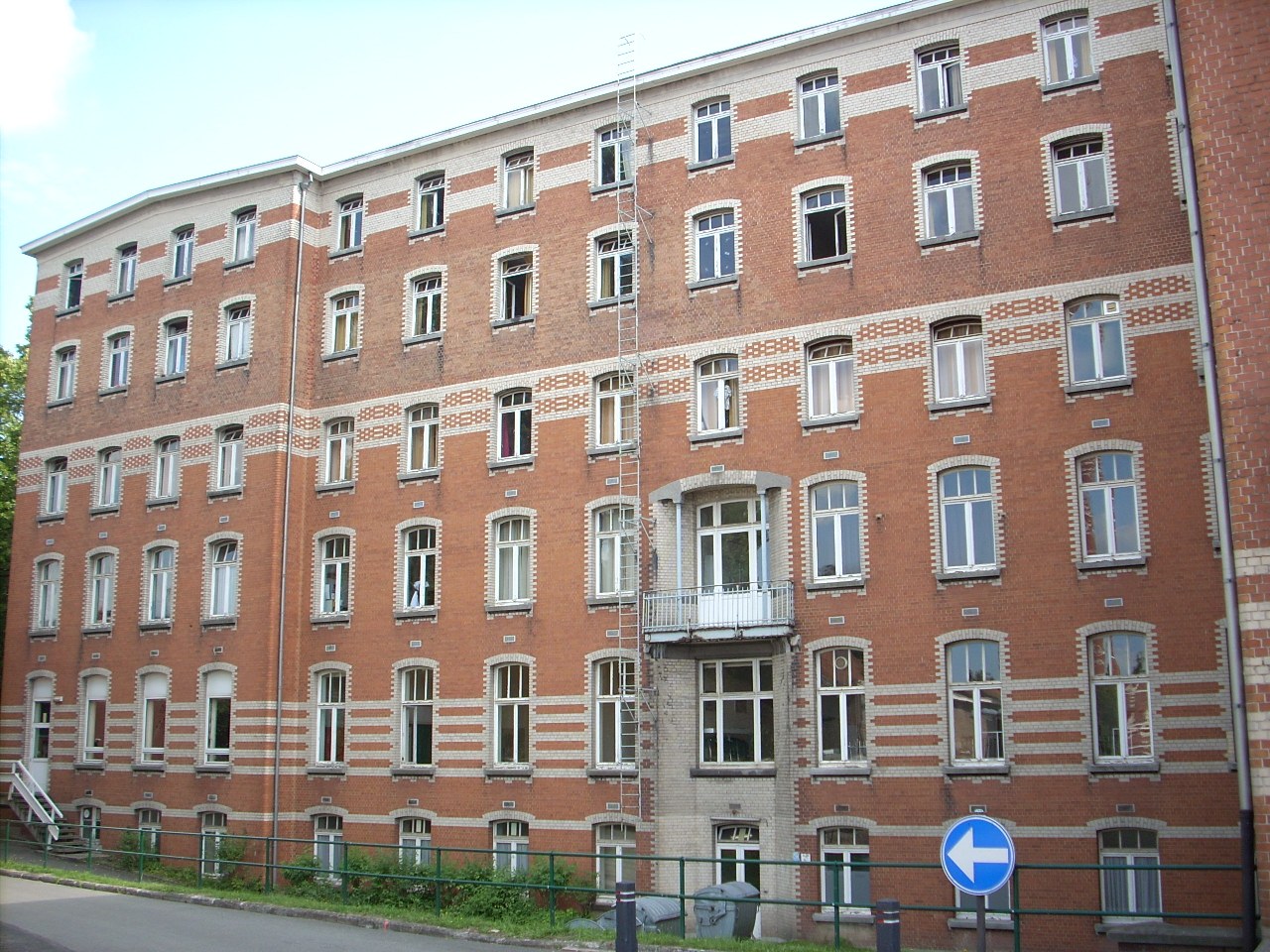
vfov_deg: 38.7
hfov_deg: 50.1
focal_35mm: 37
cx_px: 635
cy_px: 476
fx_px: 1357
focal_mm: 6.2
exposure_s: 1/201
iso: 64
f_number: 2.8
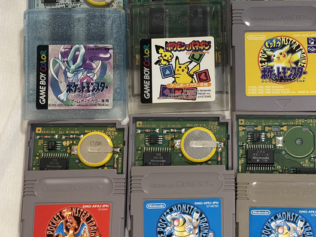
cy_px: 124
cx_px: 238
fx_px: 885
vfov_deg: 15.2
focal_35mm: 97
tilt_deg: -78.6
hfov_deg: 20.1
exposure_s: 1/60
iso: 250
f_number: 2.2
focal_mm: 7.5
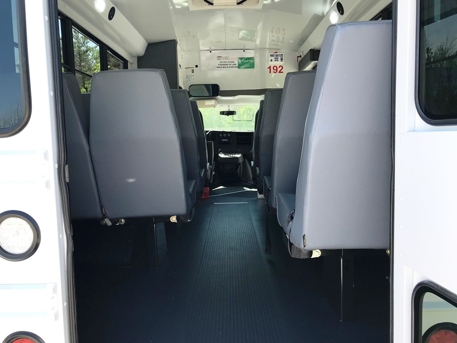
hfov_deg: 63.4
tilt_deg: -6.8
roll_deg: +0.3
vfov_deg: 49.7
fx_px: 370
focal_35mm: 28
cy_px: 172
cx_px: 228
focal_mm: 3.99
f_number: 1.8
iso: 20
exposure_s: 1/273
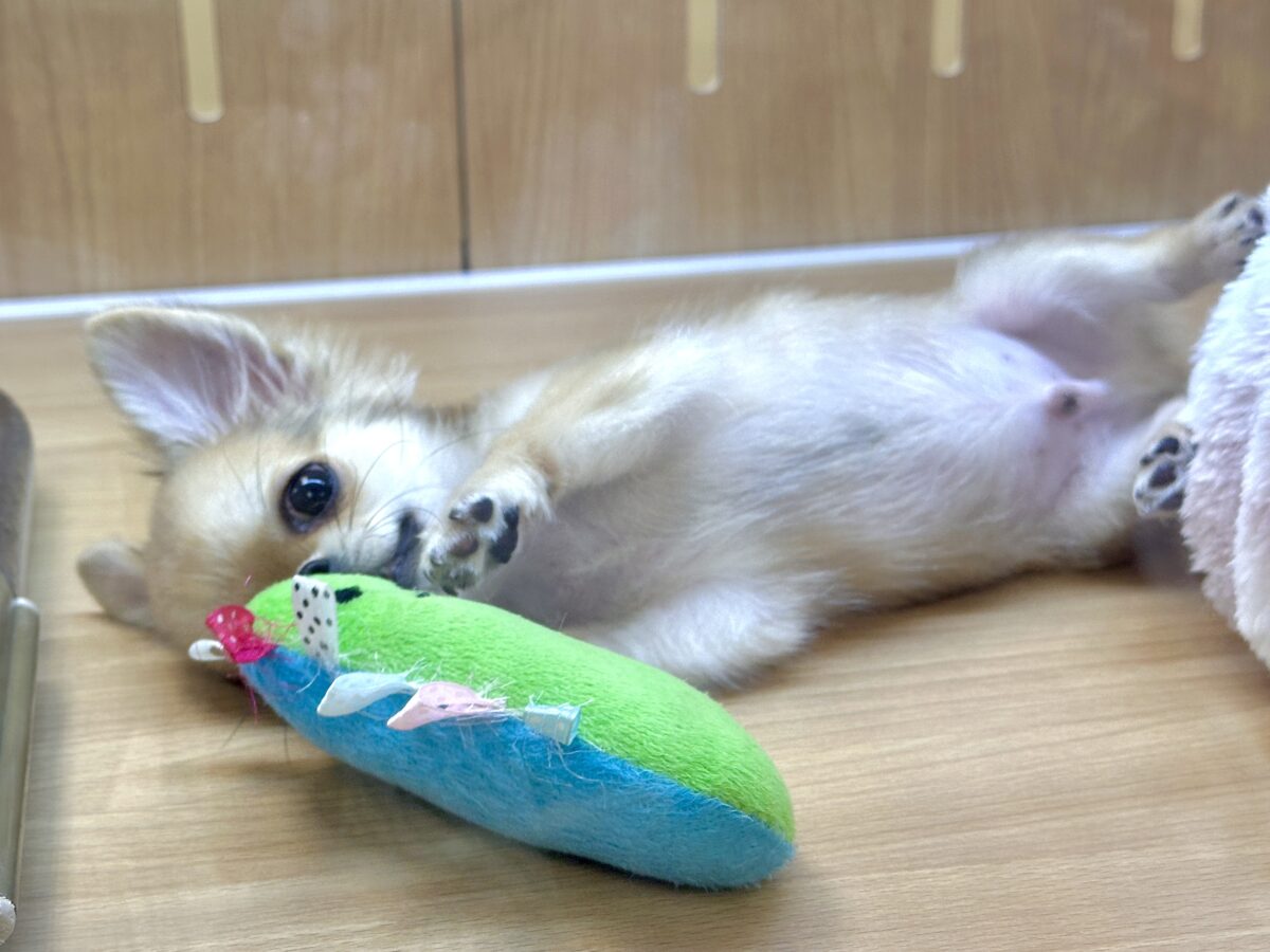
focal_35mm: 48
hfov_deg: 39.7
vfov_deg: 30.3
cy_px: 476
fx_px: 1761
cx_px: 635
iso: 50
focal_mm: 6.86
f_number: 1.78
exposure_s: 1/144
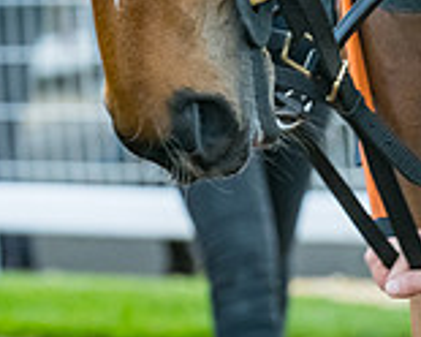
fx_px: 7999
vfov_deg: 2.4
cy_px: -249
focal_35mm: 642
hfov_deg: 3.0
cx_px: 704
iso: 1000
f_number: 5
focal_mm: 135
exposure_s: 1/250
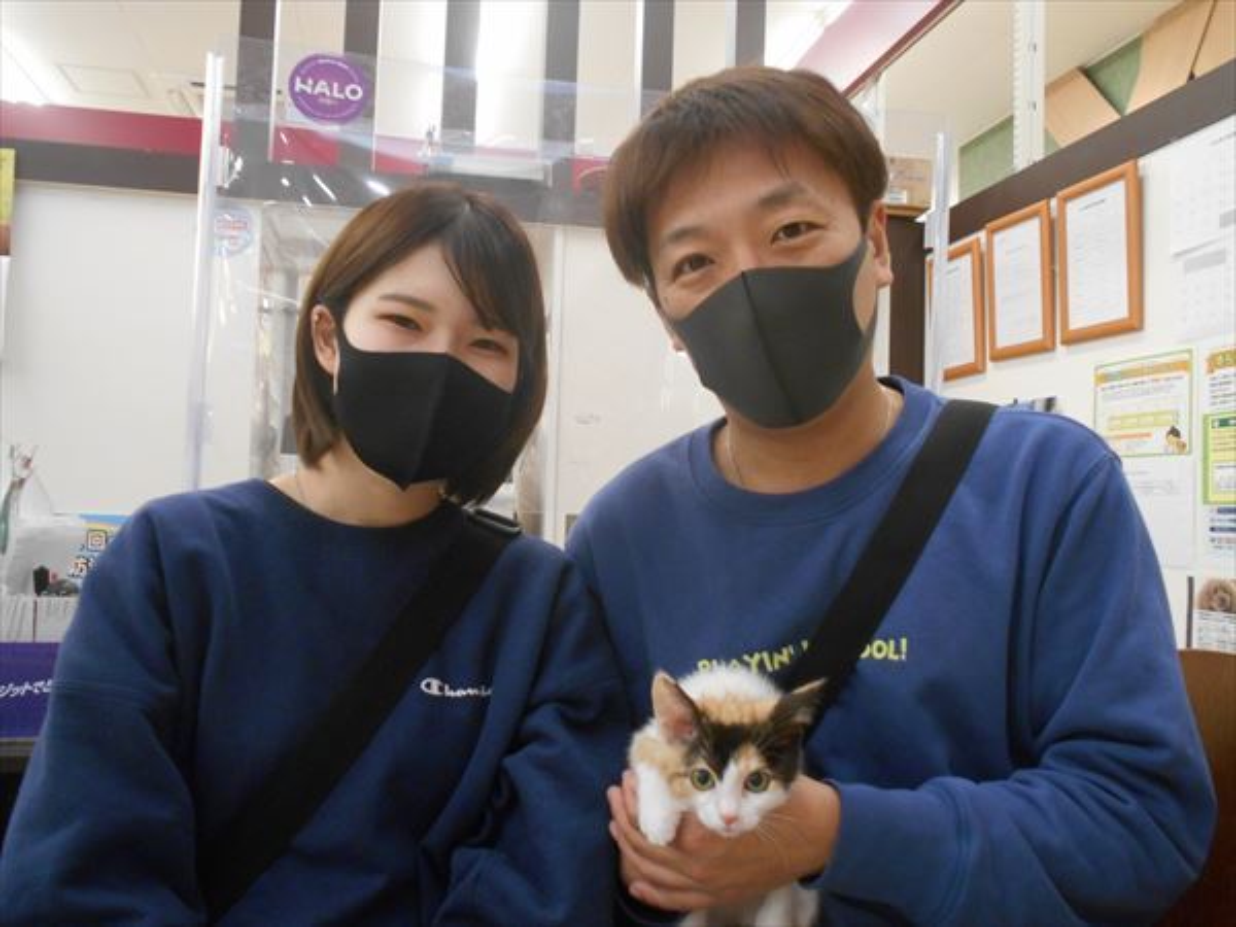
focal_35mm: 30
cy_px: 464
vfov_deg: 46.8
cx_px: 618
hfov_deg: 60.0
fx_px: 1071
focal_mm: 5.1
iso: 360
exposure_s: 1/30
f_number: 3.4
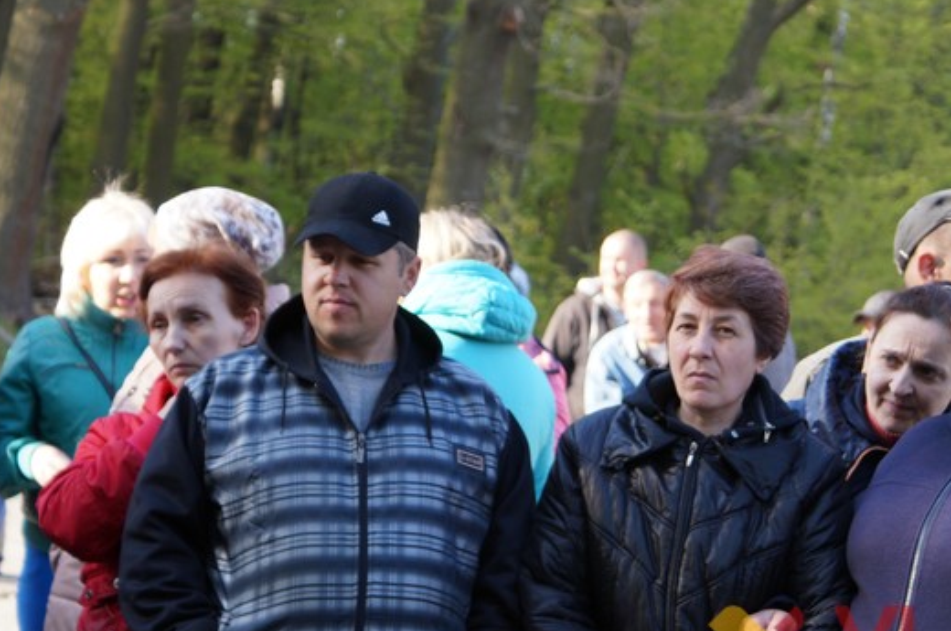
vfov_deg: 13.5
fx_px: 2664
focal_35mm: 101
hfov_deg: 20.2
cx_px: 598
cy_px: 389
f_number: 5.6
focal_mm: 50
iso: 200
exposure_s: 1/80
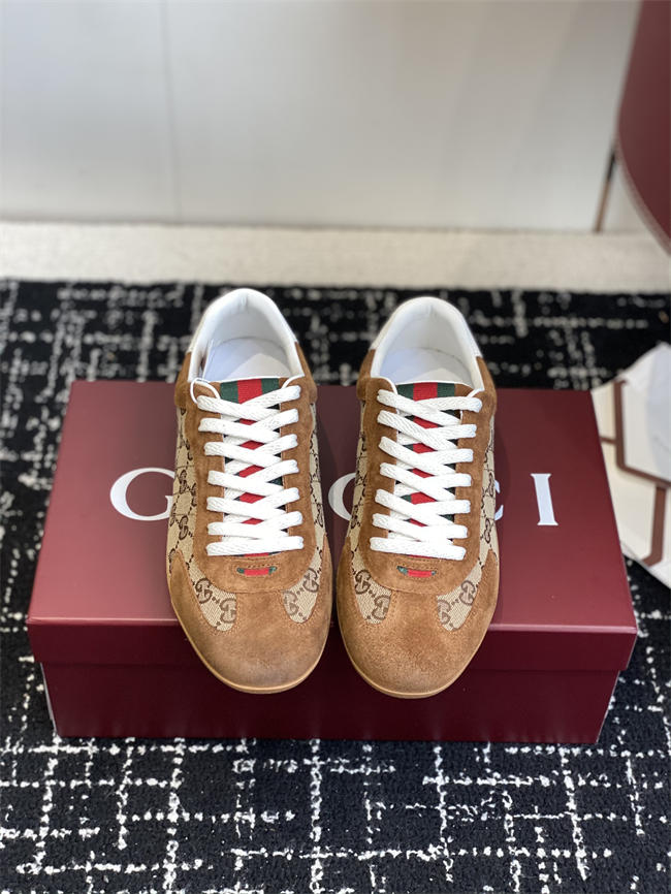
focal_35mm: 52
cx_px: 336
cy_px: 447
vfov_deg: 36.8
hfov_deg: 28.0
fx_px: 1343
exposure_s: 1/122
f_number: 2
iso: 80
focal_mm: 6
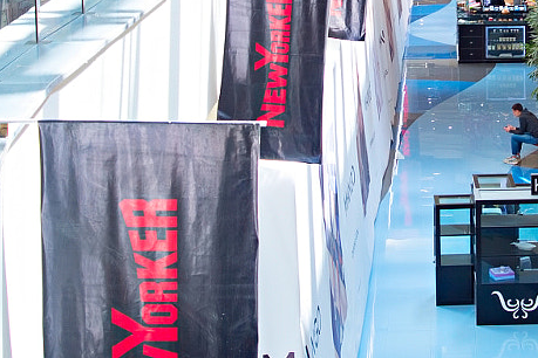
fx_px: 1614
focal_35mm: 108
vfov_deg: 12.5
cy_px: -29
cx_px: 454
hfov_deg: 18.7
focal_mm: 31
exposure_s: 1/60
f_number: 5.6
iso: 320
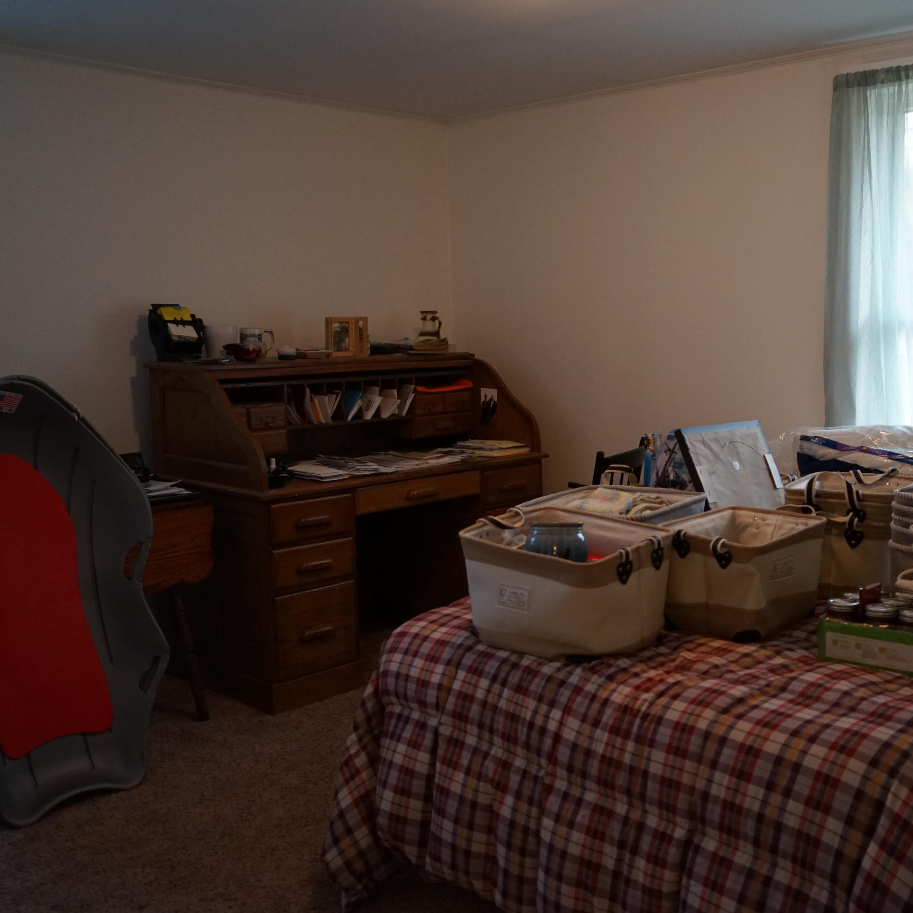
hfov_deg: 45.6
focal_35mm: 36
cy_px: 457
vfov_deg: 46.0
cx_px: 574
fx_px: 1074
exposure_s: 1/160
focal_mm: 28
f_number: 3.5
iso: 2000
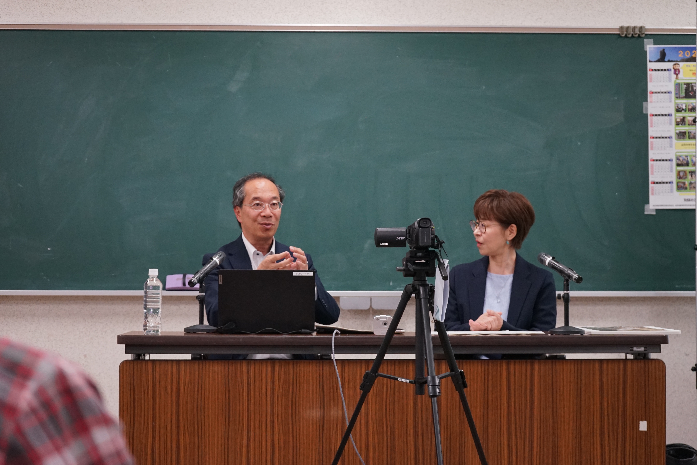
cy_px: 232
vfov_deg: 19.5
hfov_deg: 28.8
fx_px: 1355
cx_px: 348
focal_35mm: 70
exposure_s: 1/160
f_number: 5.6
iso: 2500
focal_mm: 70
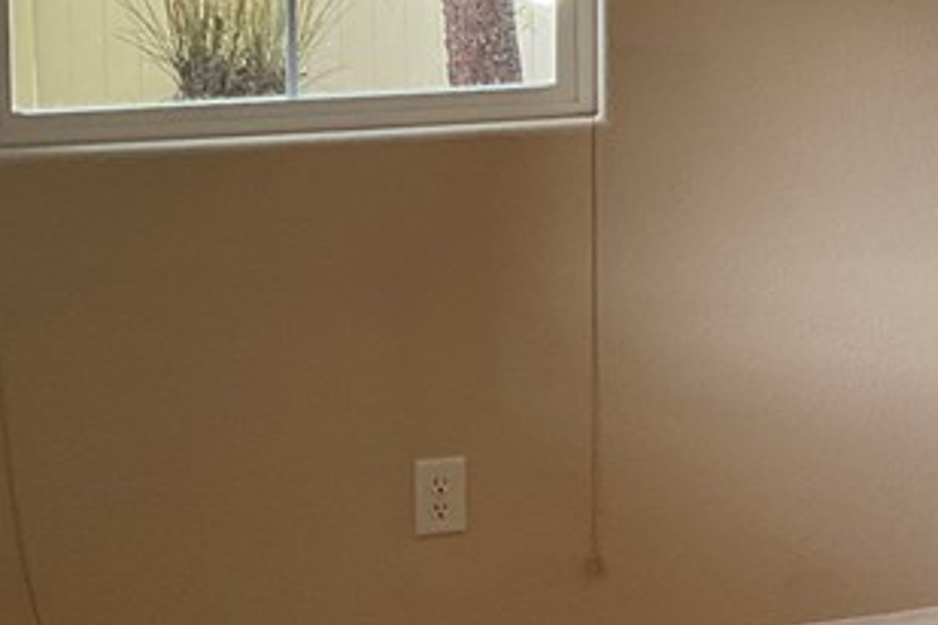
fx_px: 2605
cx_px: 1399
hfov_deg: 18.2
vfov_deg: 13.2
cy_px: -194
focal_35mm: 100
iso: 64
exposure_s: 1/60
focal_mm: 3
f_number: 1.8
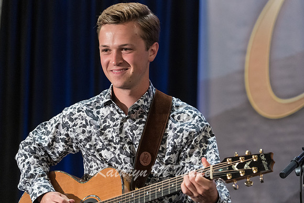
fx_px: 1554
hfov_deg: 11.2
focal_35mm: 184
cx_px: 152
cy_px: 102
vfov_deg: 7.5
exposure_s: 1/160
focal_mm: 184
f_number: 6.3
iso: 5000
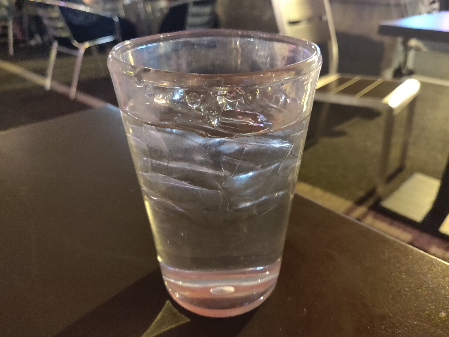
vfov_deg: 54.9
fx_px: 324
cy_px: 168
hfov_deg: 69.4
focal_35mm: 25
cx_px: 224
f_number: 1.7
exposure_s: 1/10
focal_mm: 4.25
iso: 4000
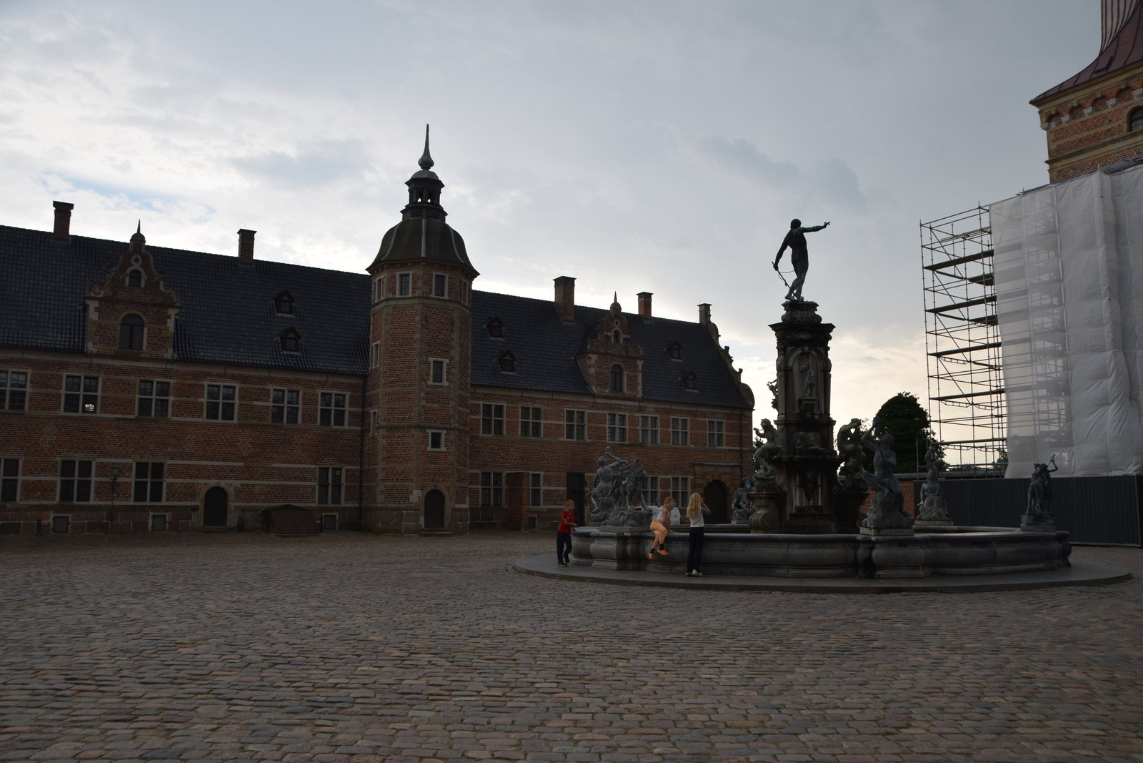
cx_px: 572
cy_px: 382
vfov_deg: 47.9
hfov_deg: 67.4
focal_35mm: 27
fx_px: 857
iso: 200
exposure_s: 1/320
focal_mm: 18
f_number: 9
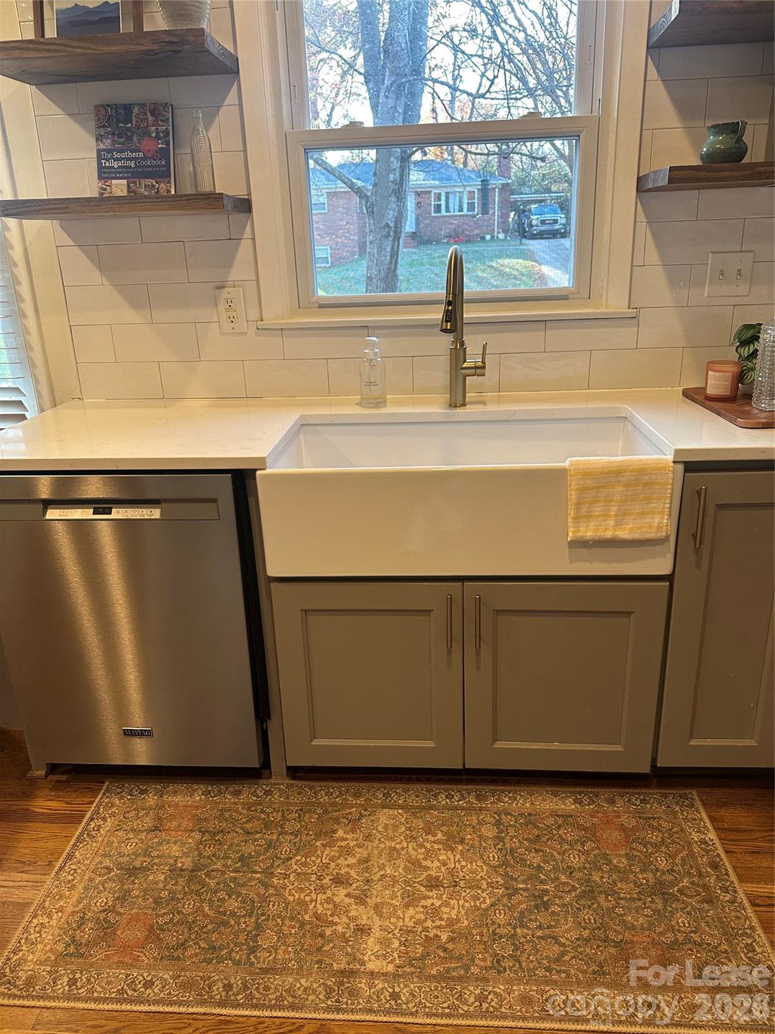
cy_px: 517
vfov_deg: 71.6
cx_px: 388
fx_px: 716
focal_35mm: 24
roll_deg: +1.3
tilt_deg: -18.2
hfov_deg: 56.8
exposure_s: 1/120
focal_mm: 6.86
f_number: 1.78
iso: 160
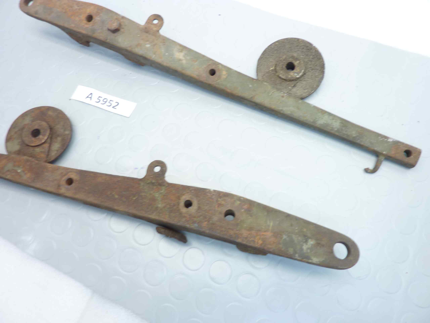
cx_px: 215
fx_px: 311
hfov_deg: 69.4
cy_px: 162
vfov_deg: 54.9
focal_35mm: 25
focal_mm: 4.1
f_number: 3.3
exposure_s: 1/8
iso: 80
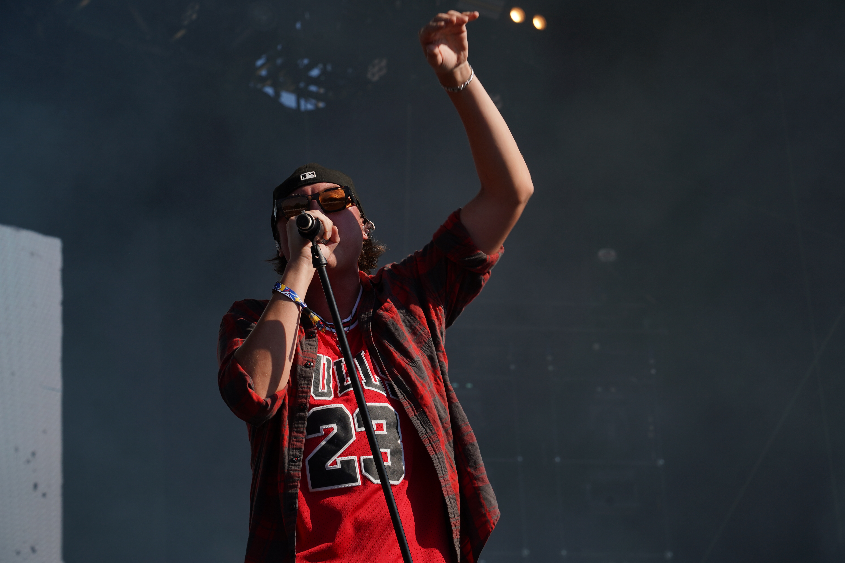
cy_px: 282
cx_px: 422
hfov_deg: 19.5
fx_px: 2464
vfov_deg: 13.0
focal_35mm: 105
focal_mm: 105
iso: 100
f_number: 8
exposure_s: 1/500
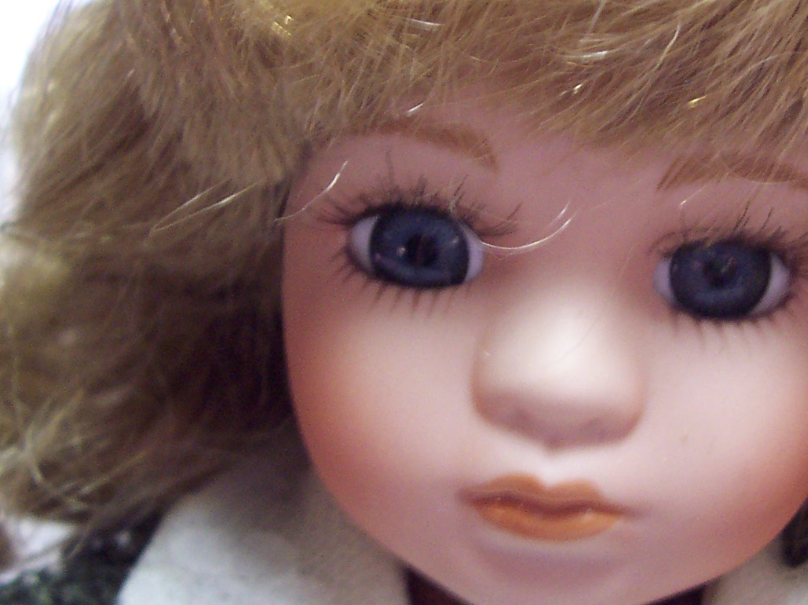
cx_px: 585
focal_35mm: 63
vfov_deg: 23.2
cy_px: 194
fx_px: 1470
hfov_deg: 30.3
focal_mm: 5.6
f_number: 2.8
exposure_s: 1/30
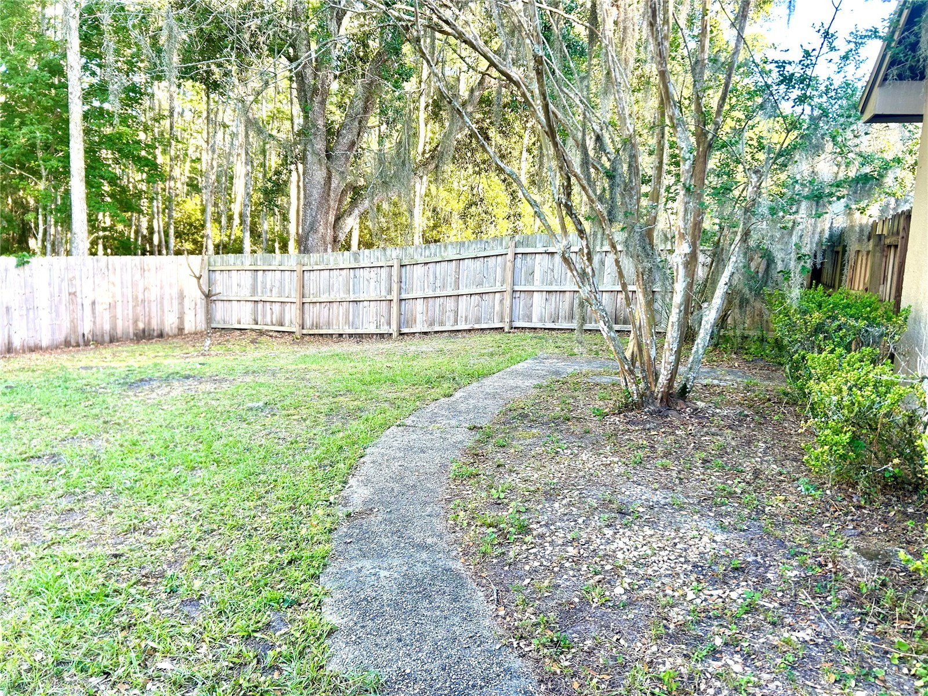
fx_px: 697
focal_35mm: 26
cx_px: 464
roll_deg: -2.1
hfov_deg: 67.3
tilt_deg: -8.4
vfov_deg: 53.1
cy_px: 348
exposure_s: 1/121
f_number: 1.5
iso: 40
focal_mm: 5.7
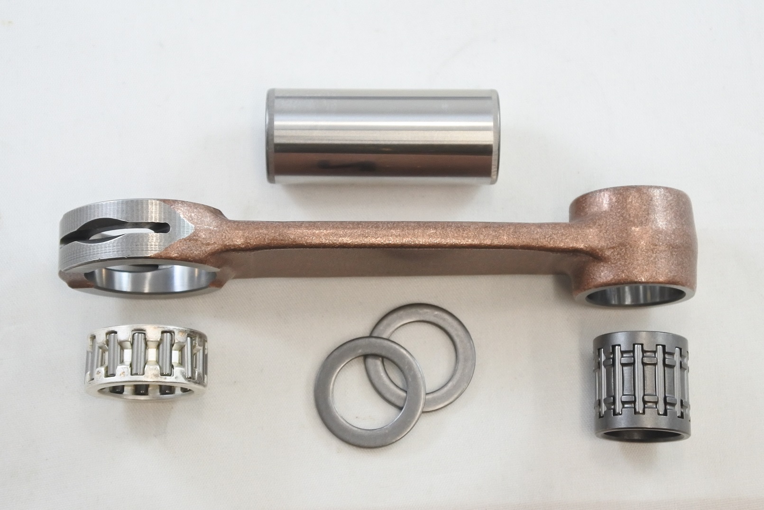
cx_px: 382
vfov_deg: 25.1
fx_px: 1146
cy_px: 255
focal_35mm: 54
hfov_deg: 36.9
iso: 560
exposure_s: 1/125
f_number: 4.8
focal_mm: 20.1
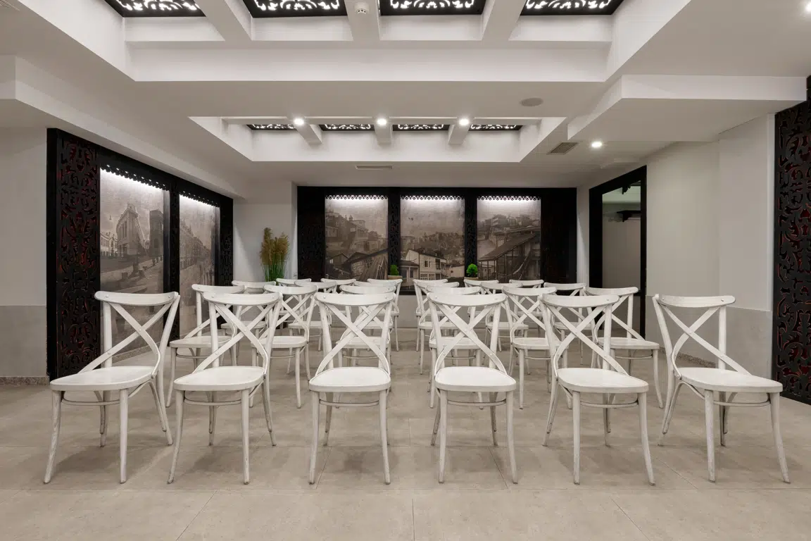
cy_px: 270
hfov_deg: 93.3
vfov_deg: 70.4
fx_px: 383
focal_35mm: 17
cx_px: 406
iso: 200
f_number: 11
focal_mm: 17
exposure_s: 1/1.25
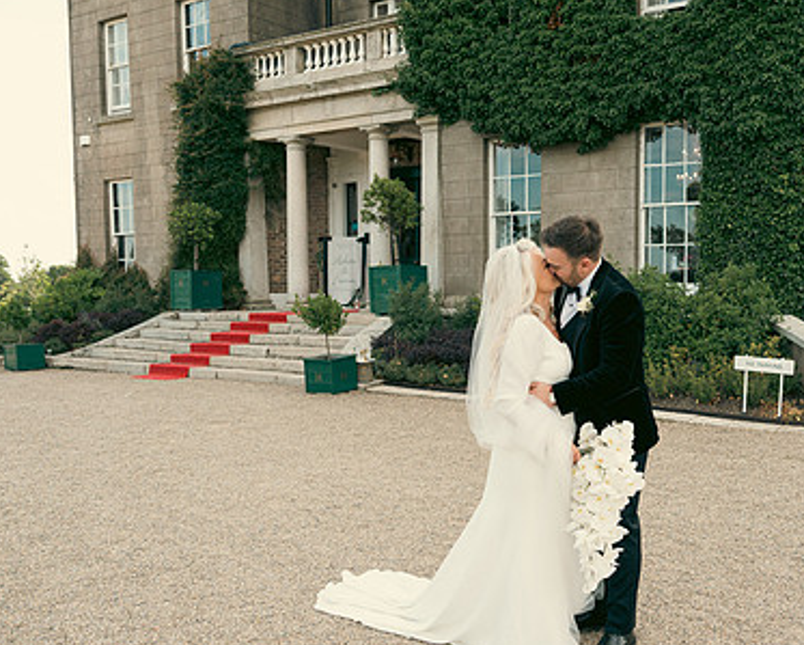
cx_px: 578
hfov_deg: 49.9
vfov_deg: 42.2
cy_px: 351
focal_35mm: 35
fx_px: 833
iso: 125
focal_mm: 24
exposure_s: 1/400
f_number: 3.5
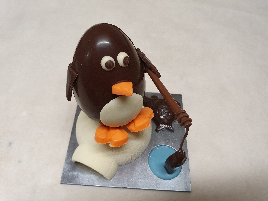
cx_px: 134
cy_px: 100
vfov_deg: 53.1
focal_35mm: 26
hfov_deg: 67.3
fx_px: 201
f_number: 2.4
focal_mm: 4.32
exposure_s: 1/100
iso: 320
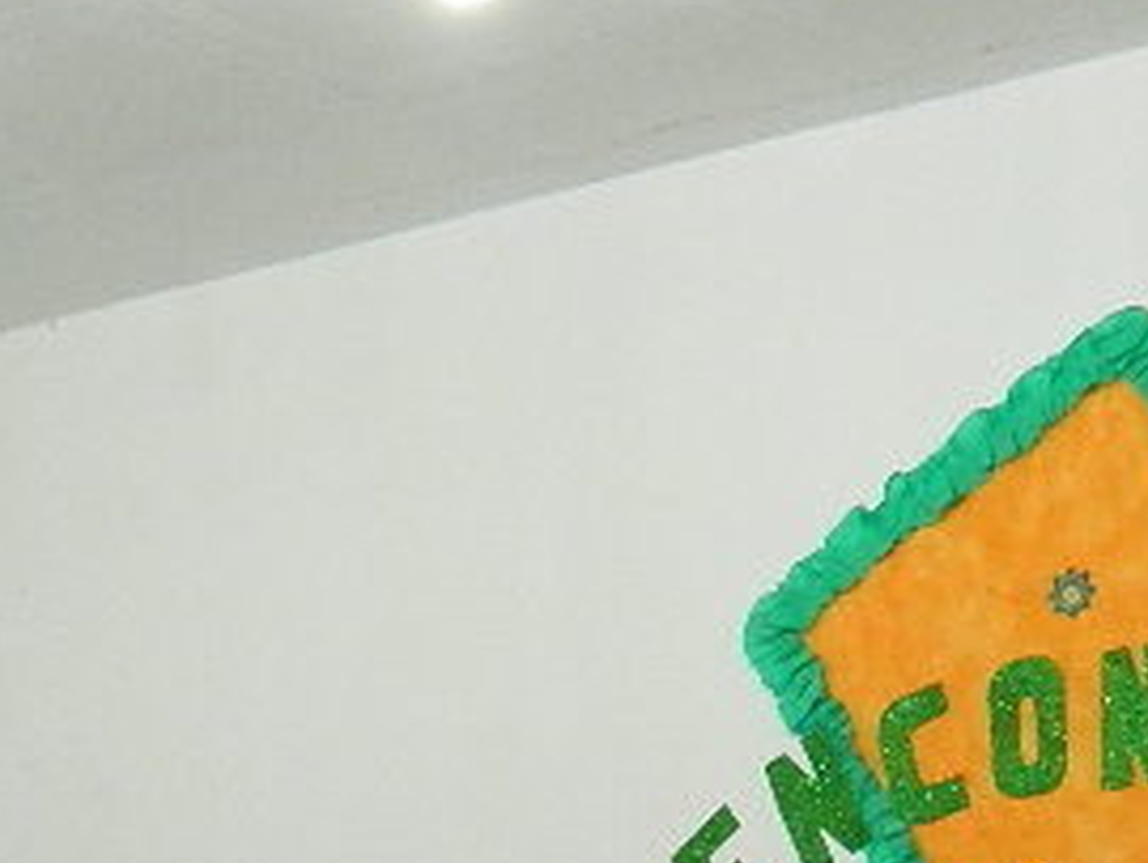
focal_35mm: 106
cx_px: -34
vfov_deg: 12.6
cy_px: 1607
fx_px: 3518
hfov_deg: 18.0
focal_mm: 5.1
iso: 200
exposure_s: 1/30
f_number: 3.2
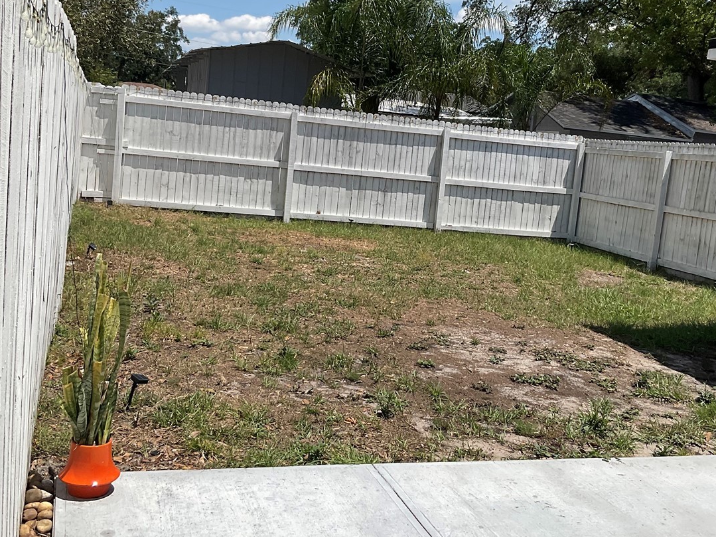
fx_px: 889
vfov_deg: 33.5
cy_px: 220
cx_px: 395
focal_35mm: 43
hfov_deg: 43.8
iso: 20
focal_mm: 3
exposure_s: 1/3534
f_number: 1.8
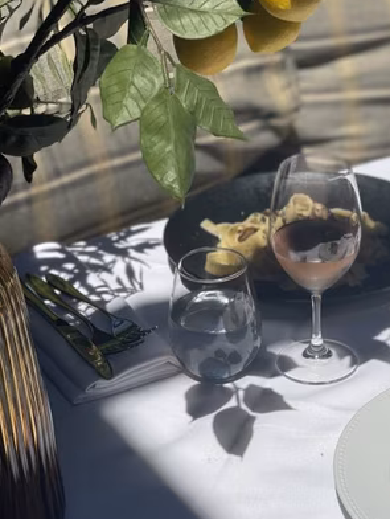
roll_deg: +0.1
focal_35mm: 106
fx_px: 1589
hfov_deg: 13.9
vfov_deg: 18.5
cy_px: 217
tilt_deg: -28.2
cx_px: 312
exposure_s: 1/3650
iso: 32
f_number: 2.2
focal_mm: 7.5
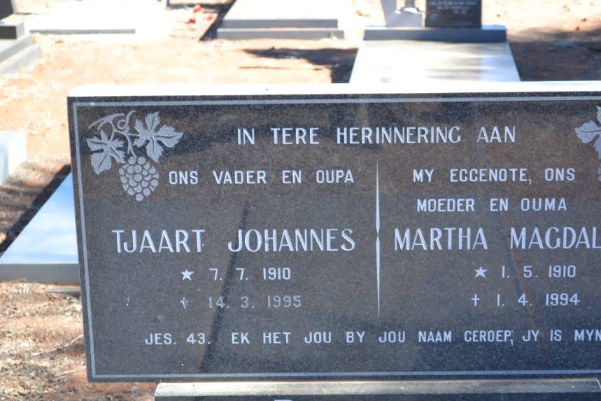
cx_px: 369
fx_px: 1469
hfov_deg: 23.1
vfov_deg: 15.5
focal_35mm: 88
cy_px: 263
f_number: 5.3
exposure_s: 1/100
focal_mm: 42
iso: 400
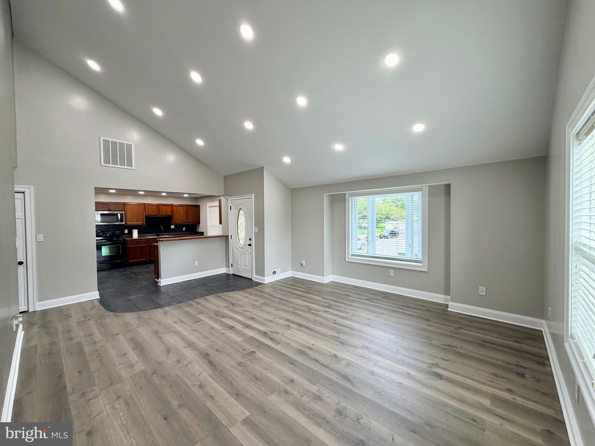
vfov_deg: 85.7
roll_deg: +1.1
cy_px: 223
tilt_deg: -1.2
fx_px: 241
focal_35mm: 14
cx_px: 298
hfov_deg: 102.1
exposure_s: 1/120
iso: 125
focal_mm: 2.22
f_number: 2.2
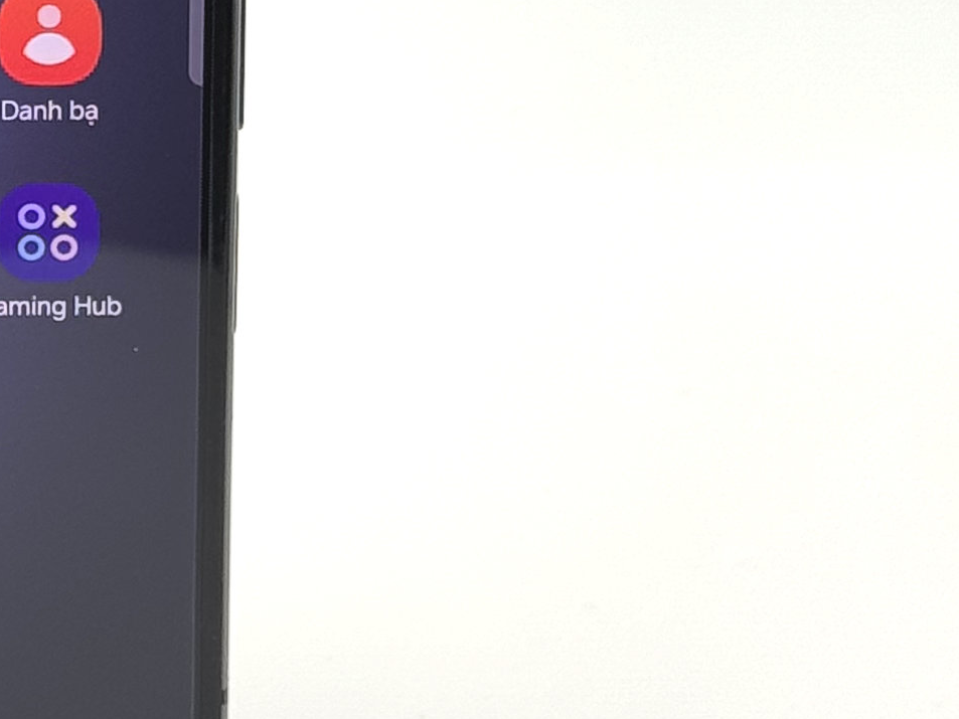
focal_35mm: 203
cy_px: 256
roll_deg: +1.1
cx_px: -417
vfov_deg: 7.3
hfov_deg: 9.5
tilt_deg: -21.5
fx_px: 5625
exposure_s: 1/257
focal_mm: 6.76
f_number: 1.78
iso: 64
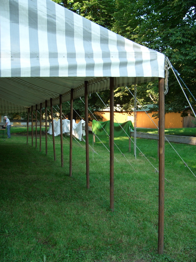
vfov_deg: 47.9
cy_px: 131
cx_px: 98
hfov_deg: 36.8
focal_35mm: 39
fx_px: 295
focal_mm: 8
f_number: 2.8
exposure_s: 1/100
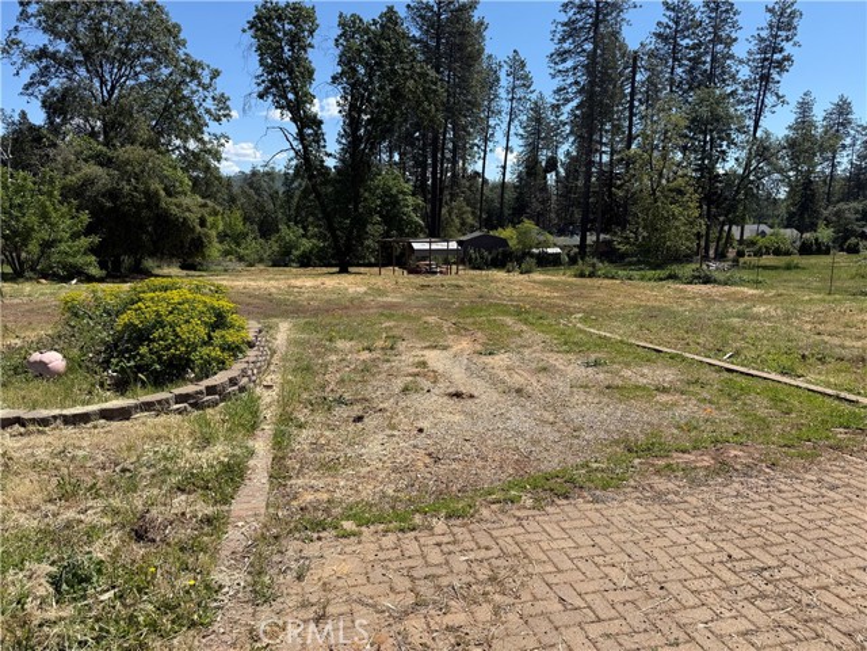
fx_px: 601
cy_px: 326
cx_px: 434
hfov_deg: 71.6
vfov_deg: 56.8
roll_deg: +0.7
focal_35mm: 24
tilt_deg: -10.9
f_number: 1.78
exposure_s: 1/4167
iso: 80
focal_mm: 6.76
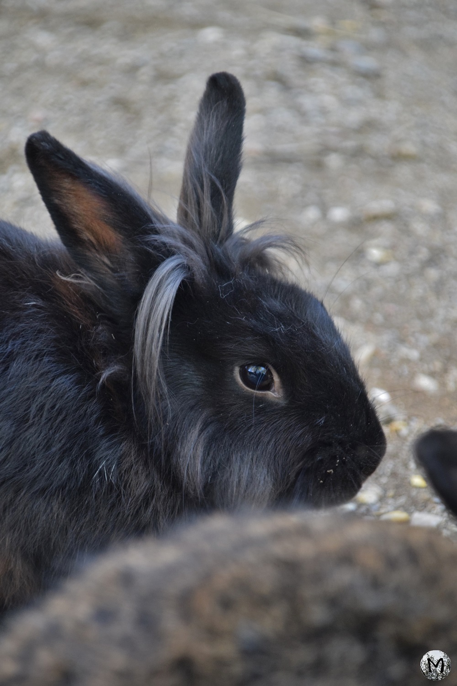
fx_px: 4427
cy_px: 343
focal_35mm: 232
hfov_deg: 5.9
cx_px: 228
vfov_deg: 8.9
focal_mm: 155
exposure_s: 1/125
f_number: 6
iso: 1800
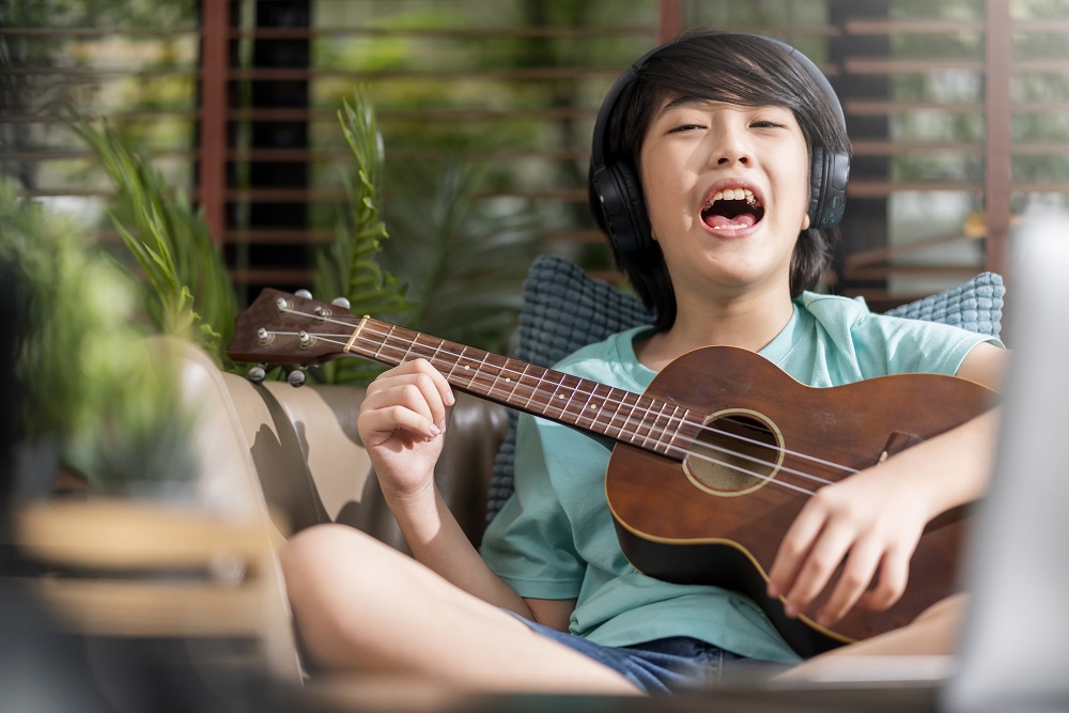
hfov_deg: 23.9
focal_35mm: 85
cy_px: 356
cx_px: 534
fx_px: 2524
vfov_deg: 16.1
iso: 500
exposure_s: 1/640
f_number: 1.8
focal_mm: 85
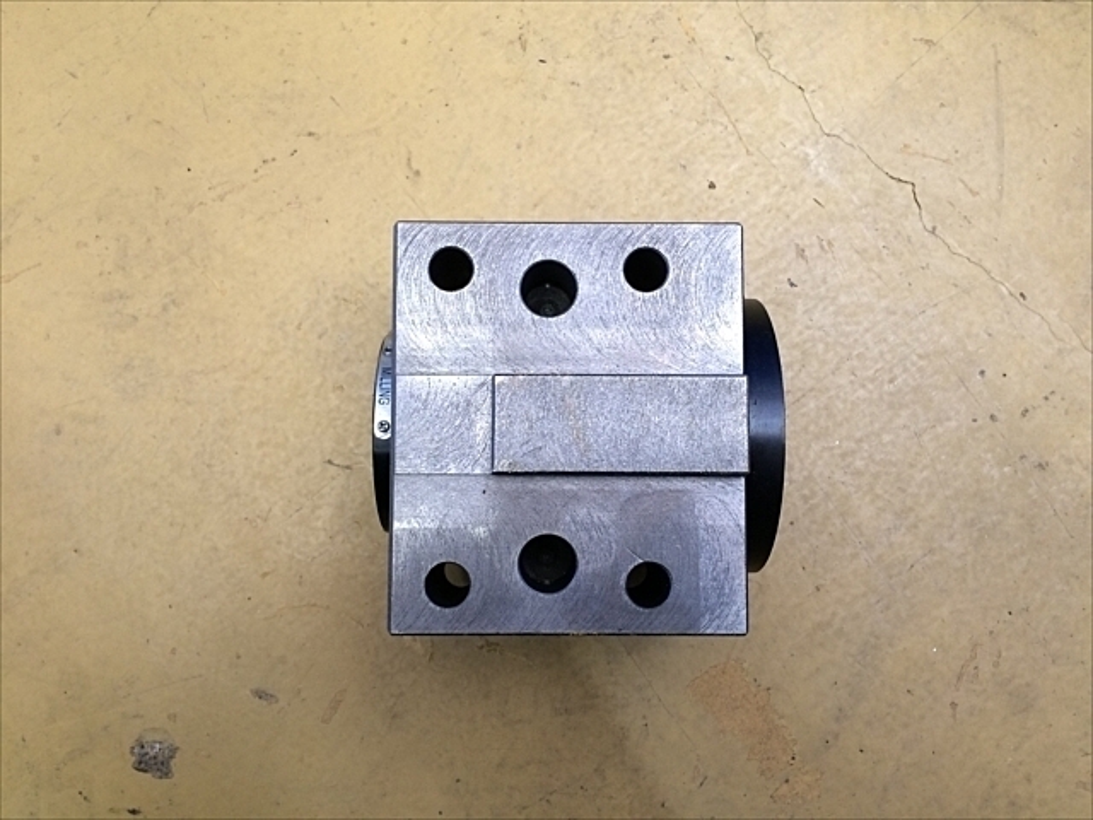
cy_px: 410
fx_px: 916
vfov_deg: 48.2
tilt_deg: -85.1
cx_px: 546
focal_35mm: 29
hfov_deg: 61.7
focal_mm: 4.15
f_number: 2.2
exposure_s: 1/30
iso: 80
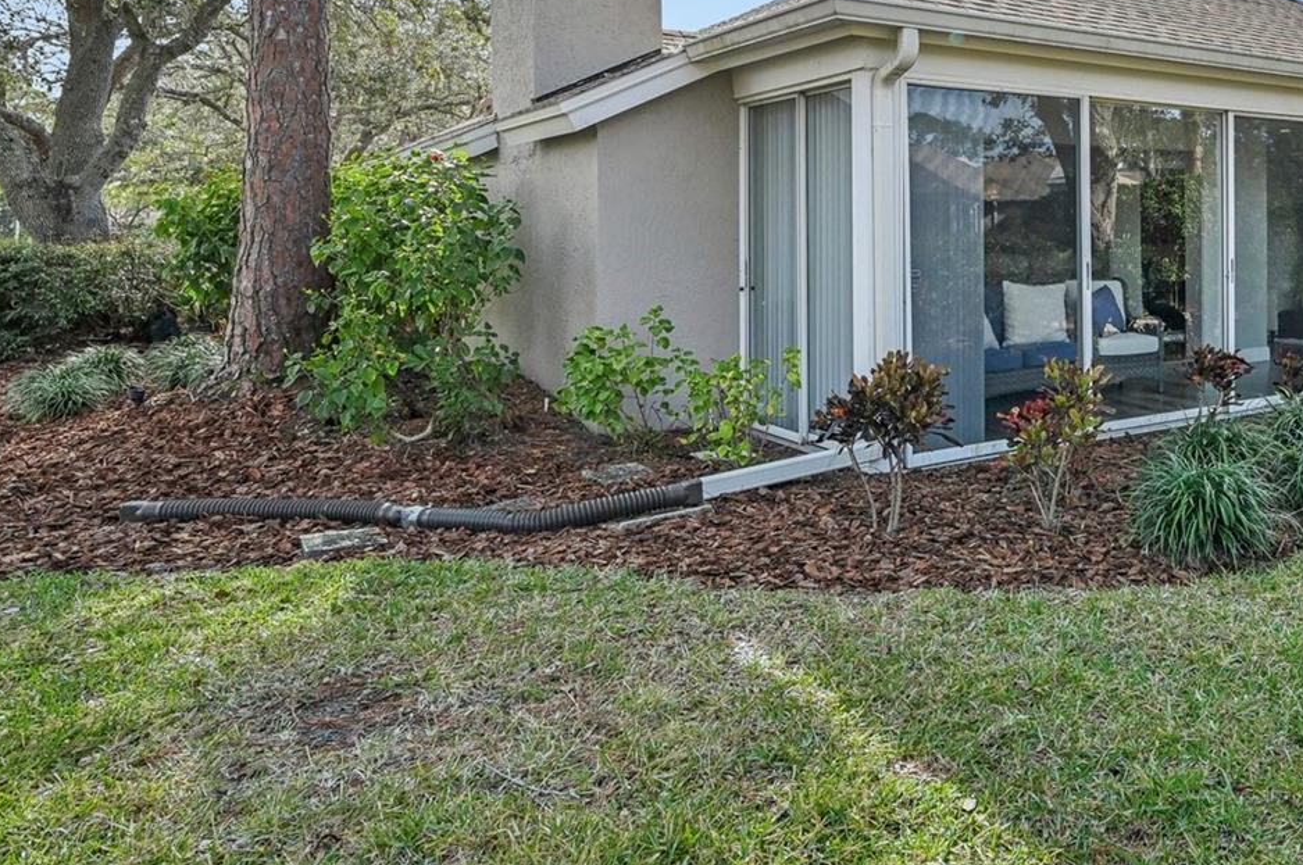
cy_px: 206
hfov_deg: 57.3
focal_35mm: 30
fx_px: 1079
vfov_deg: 42.2
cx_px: 1053
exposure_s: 1/500
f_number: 8
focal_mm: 17.5
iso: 400
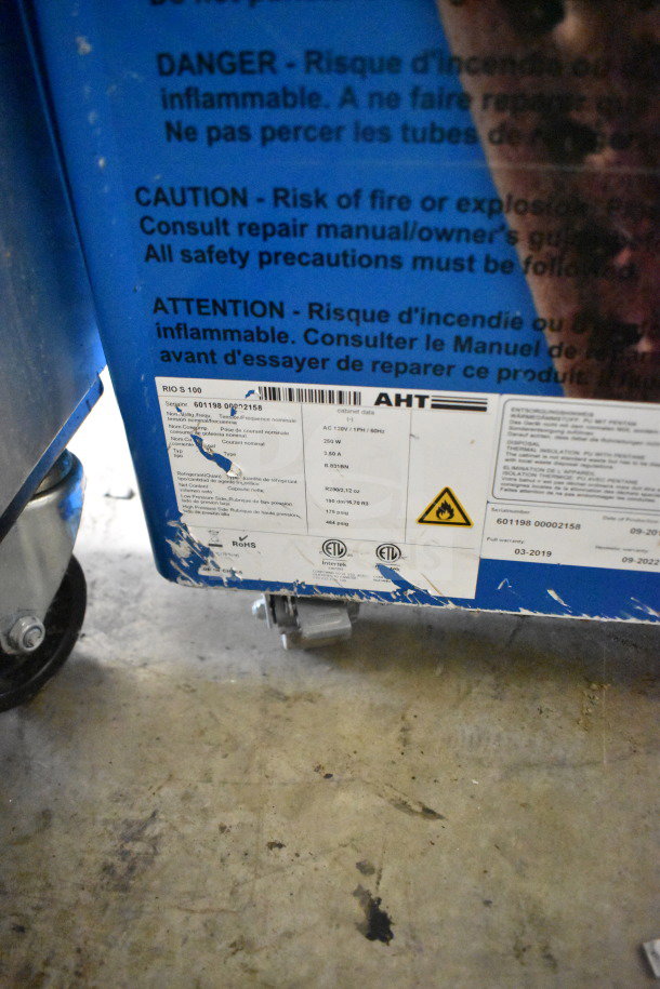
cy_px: 494
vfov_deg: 67.4
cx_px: 330
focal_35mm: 27
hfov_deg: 47.9
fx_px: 742
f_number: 3.5
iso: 14400
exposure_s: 1/30
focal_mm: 18
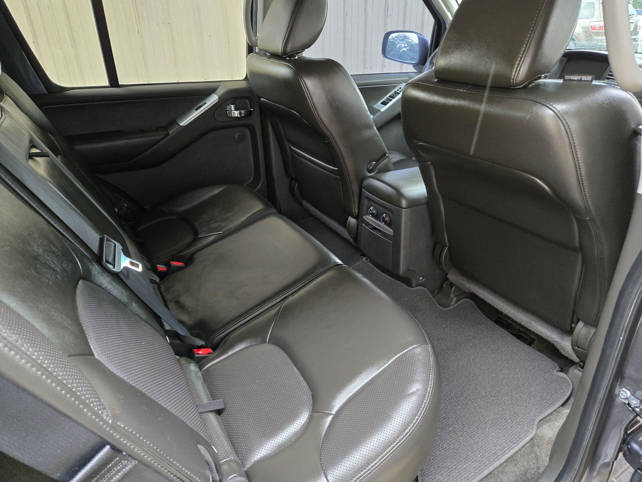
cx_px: 321
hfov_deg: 73.9
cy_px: 241
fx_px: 427
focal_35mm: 23
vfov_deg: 58.9
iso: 1000
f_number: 1.8
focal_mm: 5.4
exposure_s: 1/120
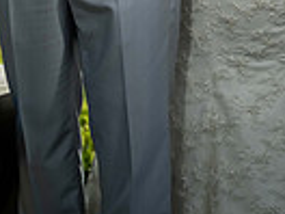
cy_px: -229
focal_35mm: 219
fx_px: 1803
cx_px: 160
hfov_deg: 9.0
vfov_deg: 6.6
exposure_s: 1/3200
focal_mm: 67
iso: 160
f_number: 2.5
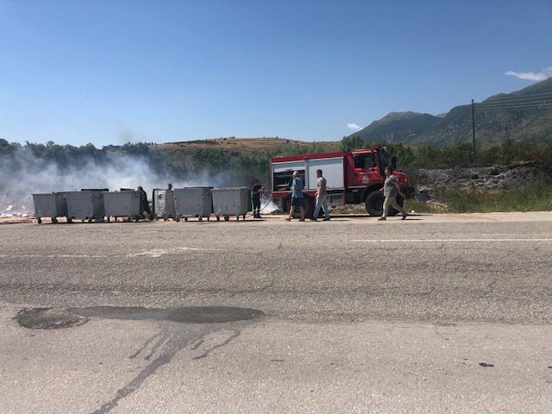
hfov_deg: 63.4
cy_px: 207
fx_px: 446
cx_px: 276
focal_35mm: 28
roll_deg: +3.8
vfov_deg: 49.7
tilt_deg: -5.4
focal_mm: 4
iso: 25
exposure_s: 1/2825
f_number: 1.8
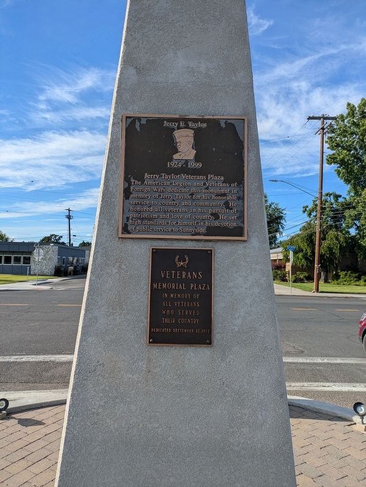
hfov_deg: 54.9
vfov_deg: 69.4
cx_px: 183
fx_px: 352
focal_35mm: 25
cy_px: 244
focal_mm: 5.43
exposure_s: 1/1546
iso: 43
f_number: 1.89
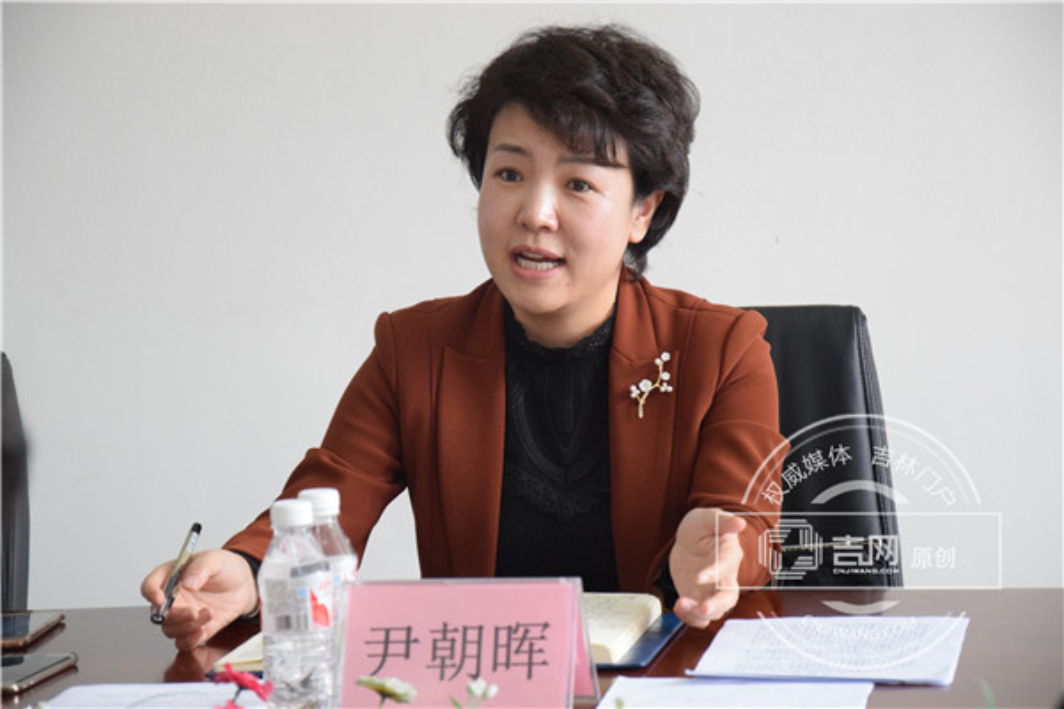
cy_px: 354
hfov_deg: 14.9
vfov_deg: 9.9
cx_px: 532
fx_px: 4078
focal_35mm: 138
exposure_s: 1/500
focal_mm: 92
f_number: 5.6
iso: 2500
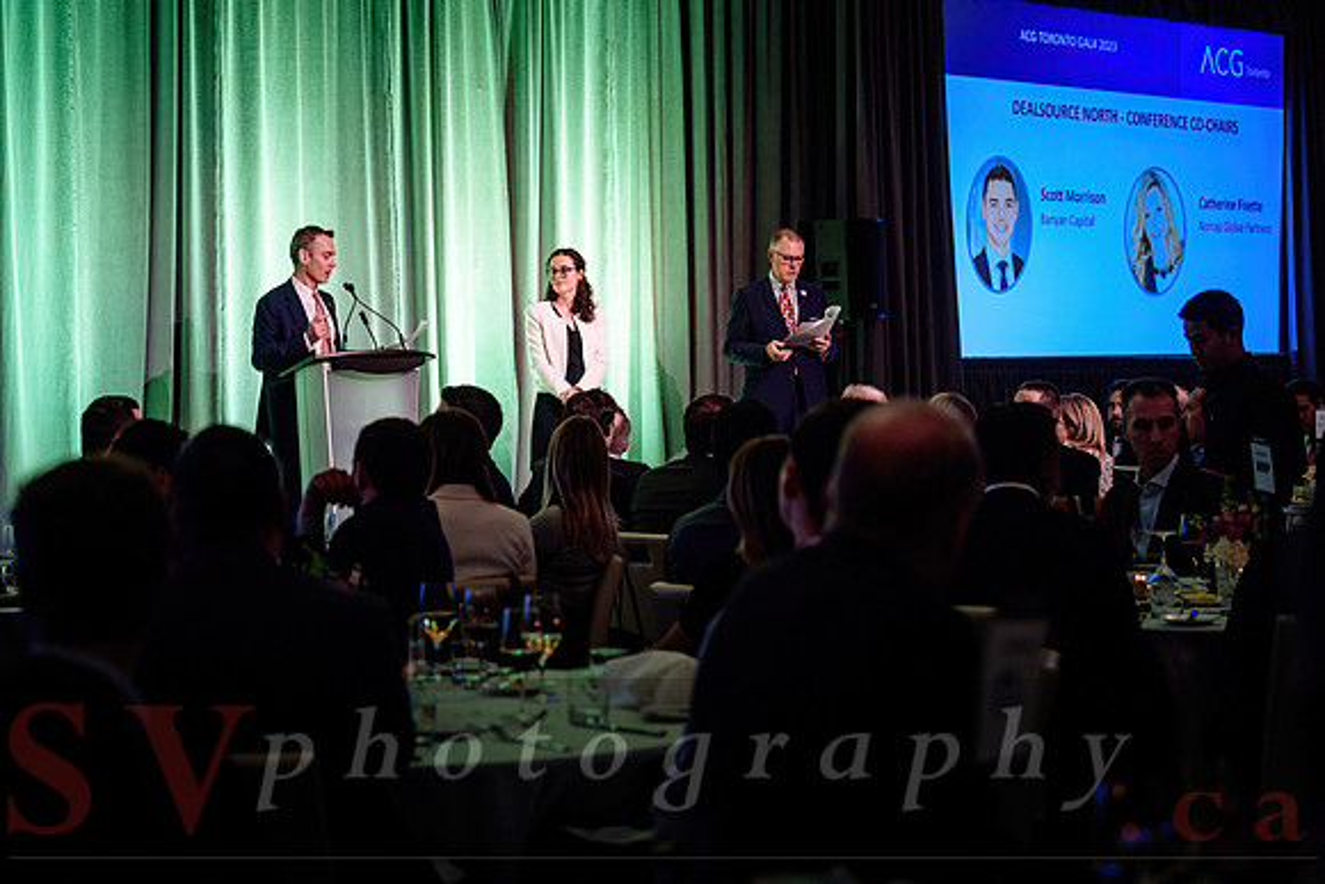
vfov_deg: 17.3
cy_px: 387
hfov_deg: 25.7
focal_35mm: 79
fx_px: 2900
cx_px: 579
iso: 1250
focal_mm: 70
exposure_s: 1/200
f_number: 3.5
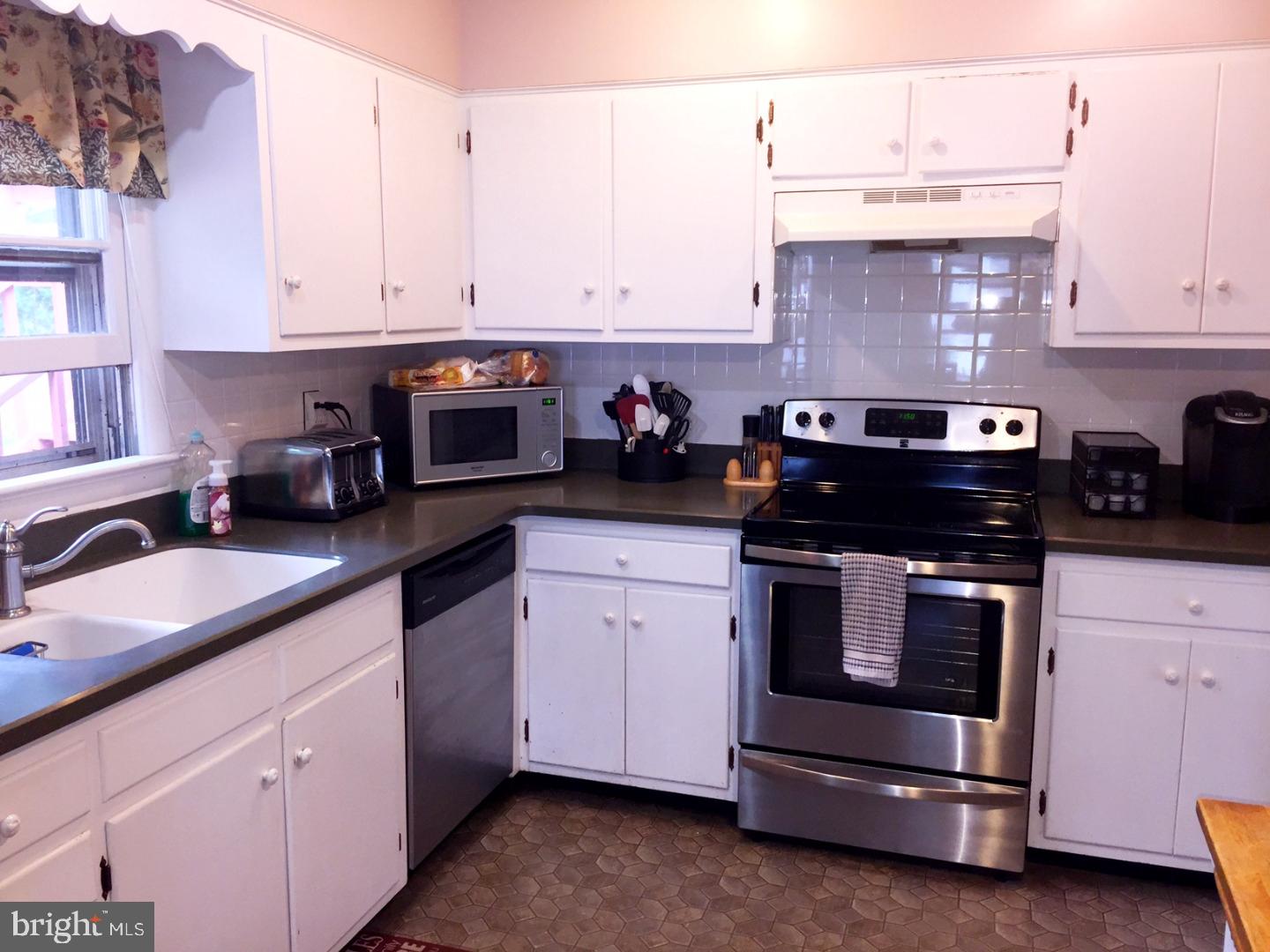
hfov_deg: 61.7
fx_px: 1064
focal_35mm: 29
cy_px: 476
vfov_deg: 48.2
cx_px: 635
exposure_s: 1/30
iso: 50
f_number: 2.2
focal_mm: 4.15
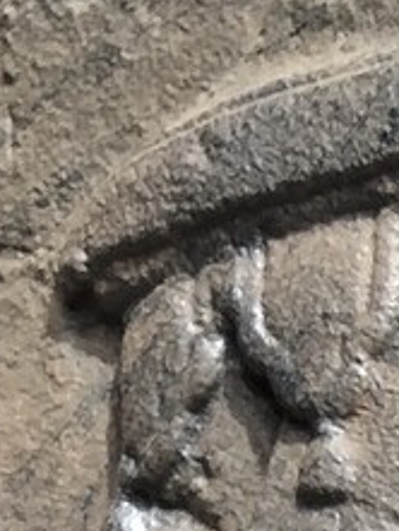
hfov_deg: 7.0
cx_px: 1257
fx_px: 2887
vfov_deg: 9.5
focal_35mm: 188
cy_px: 1221
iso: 40
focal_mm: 3.93
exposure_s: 1/341
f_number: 1.7
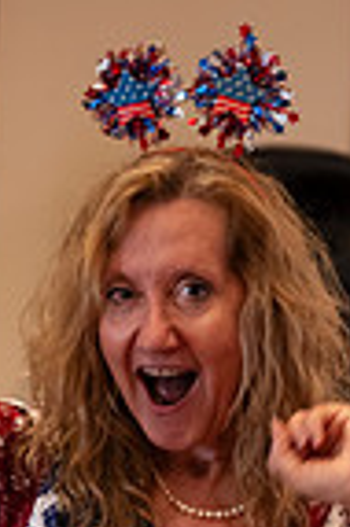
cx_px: 177
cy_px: 674
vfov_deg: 9.7
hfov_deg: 6.6
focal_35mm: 208
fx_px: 3040
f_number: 2.8
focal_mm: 66
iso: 2500
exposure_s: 1/100
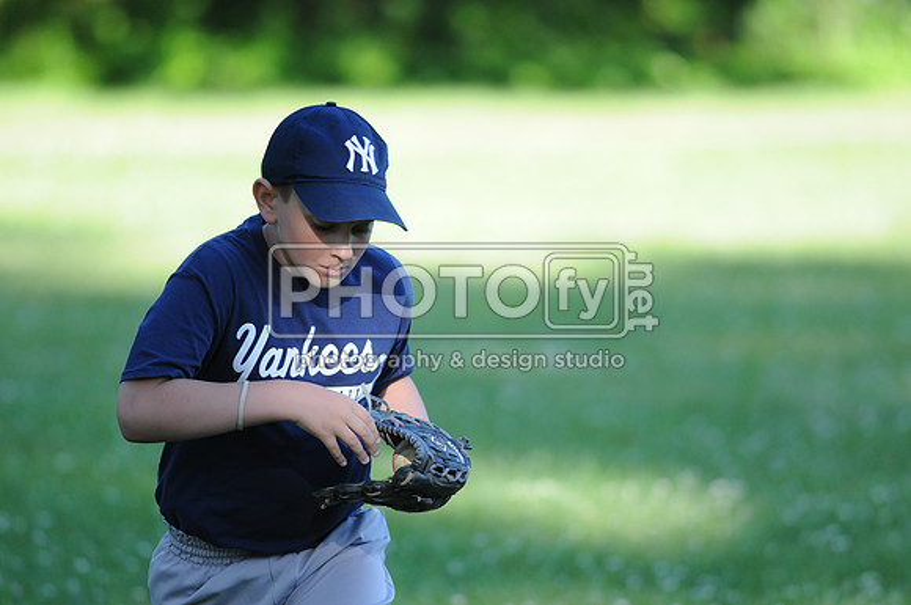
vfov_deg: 3.0
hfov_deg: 4.6
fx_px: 11372
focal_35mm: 450
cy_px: 302
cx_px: 456
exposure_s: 1/1000
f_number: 4
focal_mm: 300
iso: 800
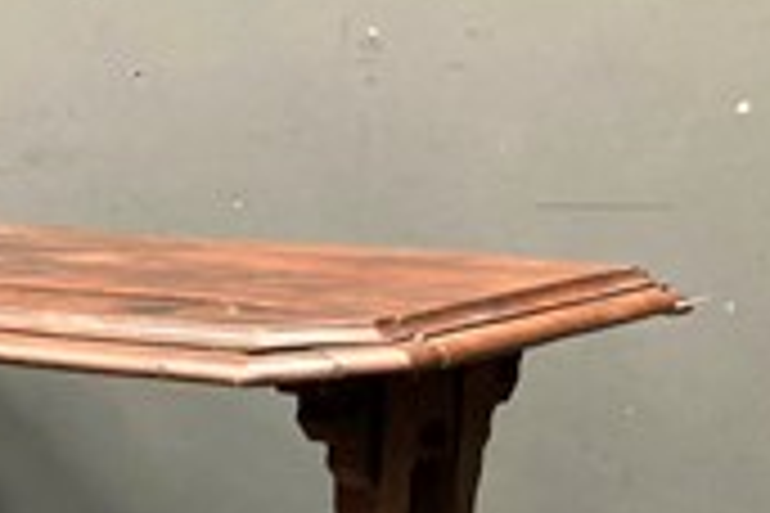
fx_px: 1818
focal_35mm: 85
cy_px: 781
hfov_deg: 23.3
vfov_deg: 14.9
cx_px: 77
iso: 250
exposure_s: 1/33
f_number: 1.8
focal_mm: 3.99
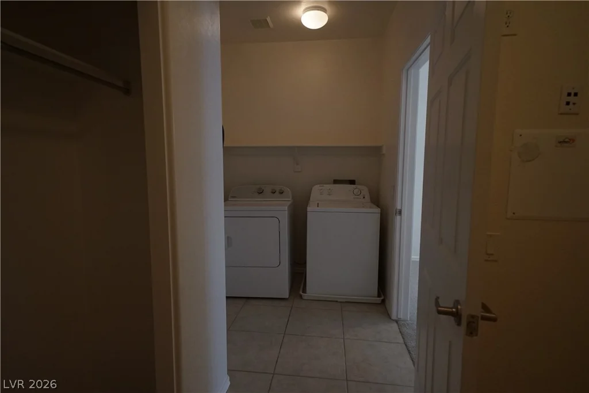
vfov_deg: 64.6
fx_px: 311
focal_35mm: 19
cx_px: 294
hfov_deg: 86.9
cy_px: 196
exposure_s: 1/250
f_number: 5.6
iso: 2500
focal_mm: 19
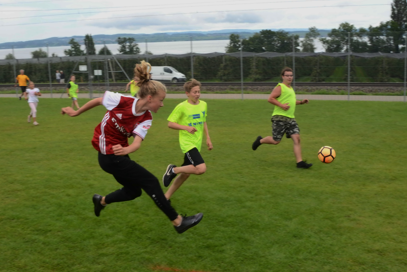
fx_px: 486
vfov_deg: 31.2
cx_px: 203
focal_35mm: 43
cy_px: 136
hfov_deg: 45.4
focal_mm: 28
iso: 800
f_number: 10
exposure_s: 1/400
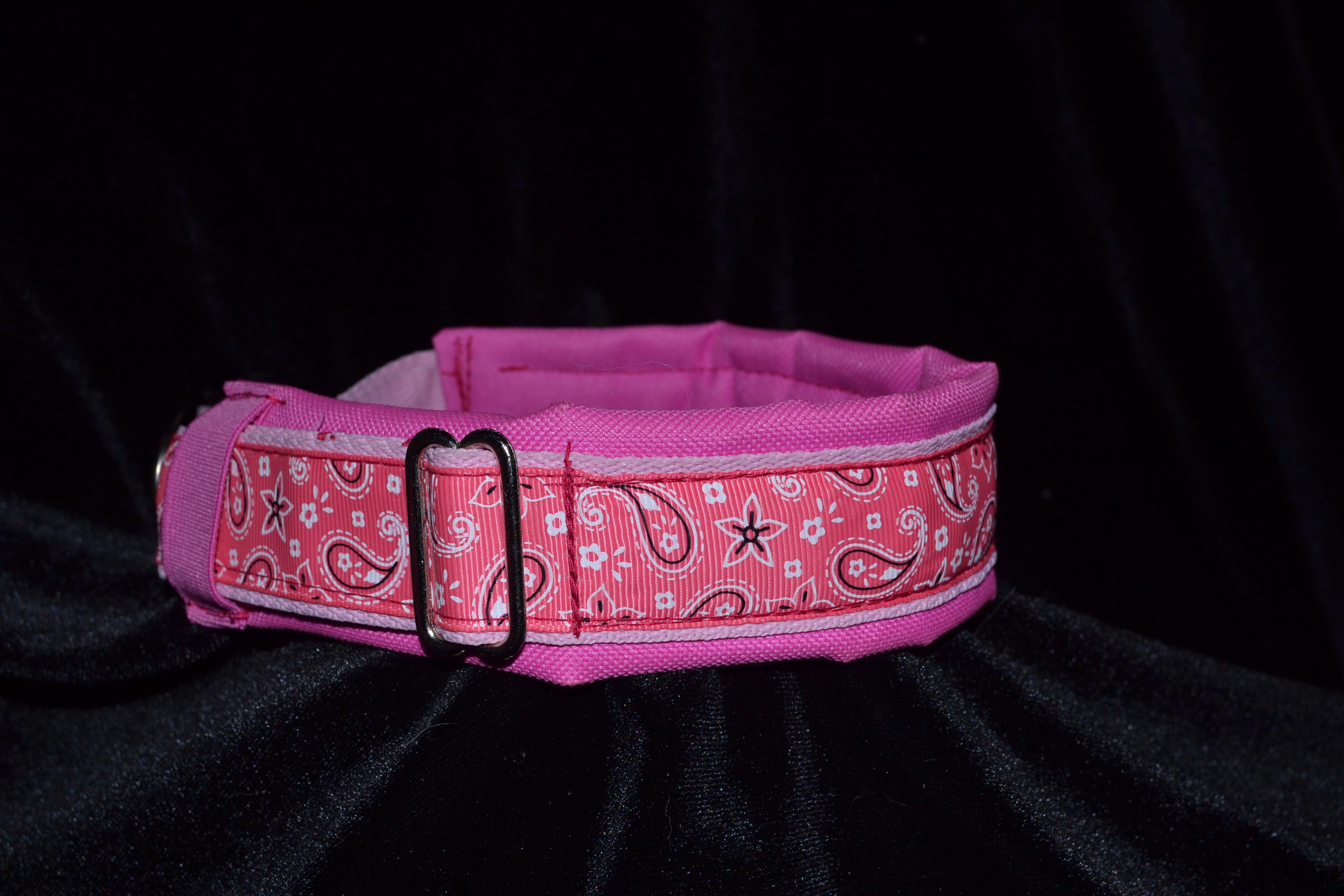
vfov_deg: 29.9
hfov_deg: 43.6
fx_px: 1680
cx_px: 672
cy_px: 448
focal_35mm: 45
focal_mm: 30
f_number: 8
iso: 100
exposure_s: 1/60
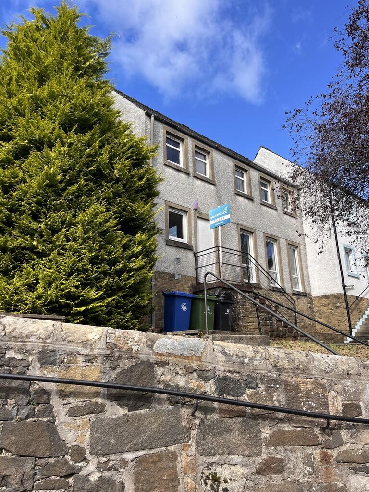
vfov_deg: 67.3
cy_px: 246
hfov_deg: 53.1
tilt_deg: +13.5
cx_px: 184
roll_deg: +2.1
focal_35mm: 26
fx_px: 370
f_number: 1.6
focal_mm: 5.1
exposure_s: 1/1497
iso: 50
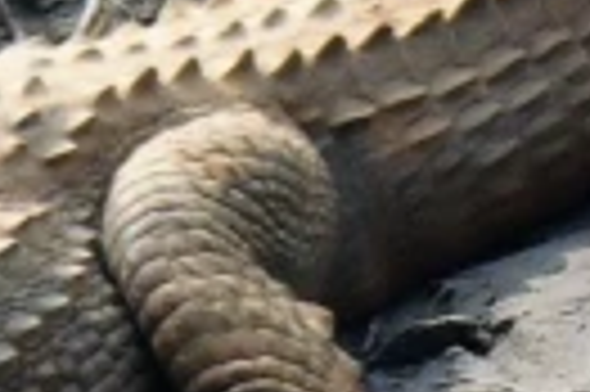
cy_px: 261
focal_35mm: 6112
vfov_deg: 0.2
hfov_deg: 0.3
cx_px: 99
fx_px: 100044
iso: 200
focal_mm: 215
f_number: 5.9
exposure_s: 1/500
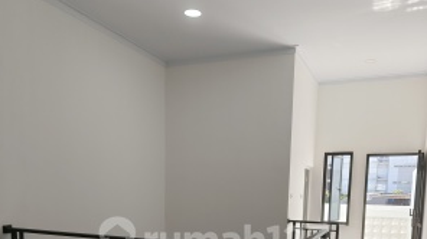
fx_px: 385
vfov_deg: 31.9
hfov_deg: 58.1
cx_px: 214
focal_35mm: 34
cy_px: 240
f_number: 1.8
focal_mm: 5.56
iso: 50
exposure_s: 1/429
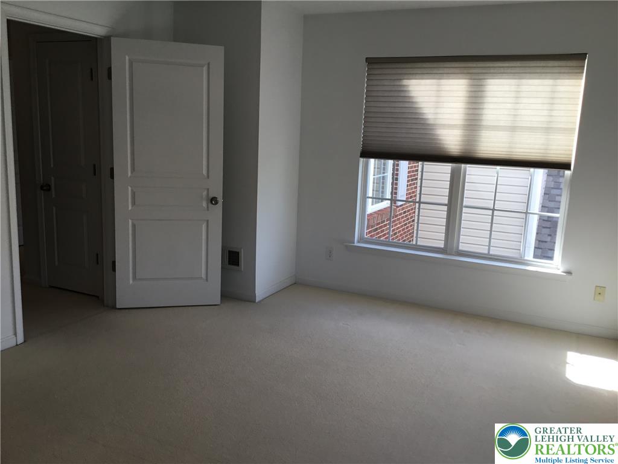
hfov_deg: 58.4
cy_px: 232
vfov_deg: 45.4
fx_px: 553
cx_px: 309
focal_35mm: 31
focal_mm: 3.3
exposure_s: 1/148
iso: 25
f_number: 2.4
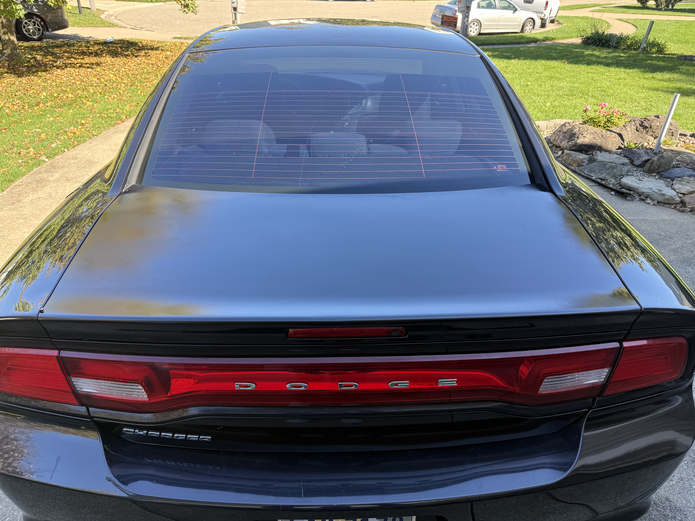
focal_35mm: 24
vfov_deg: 56.8
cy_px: 260
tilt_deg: -30.5
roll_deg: -0.9
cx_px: 348
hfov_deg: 71.6
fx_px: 482
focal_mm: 6.76
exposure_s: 1/289
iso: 64
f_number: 1.78
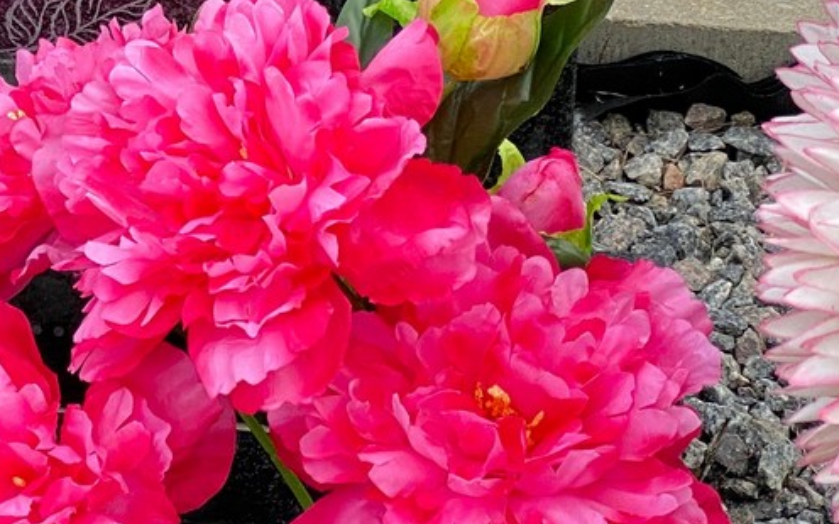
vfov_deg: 8.1
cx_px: -112
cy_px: -183
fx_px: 3658
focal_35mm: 160
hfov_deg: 12.8
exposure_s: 1/592
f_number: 2
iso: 20
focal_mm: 6
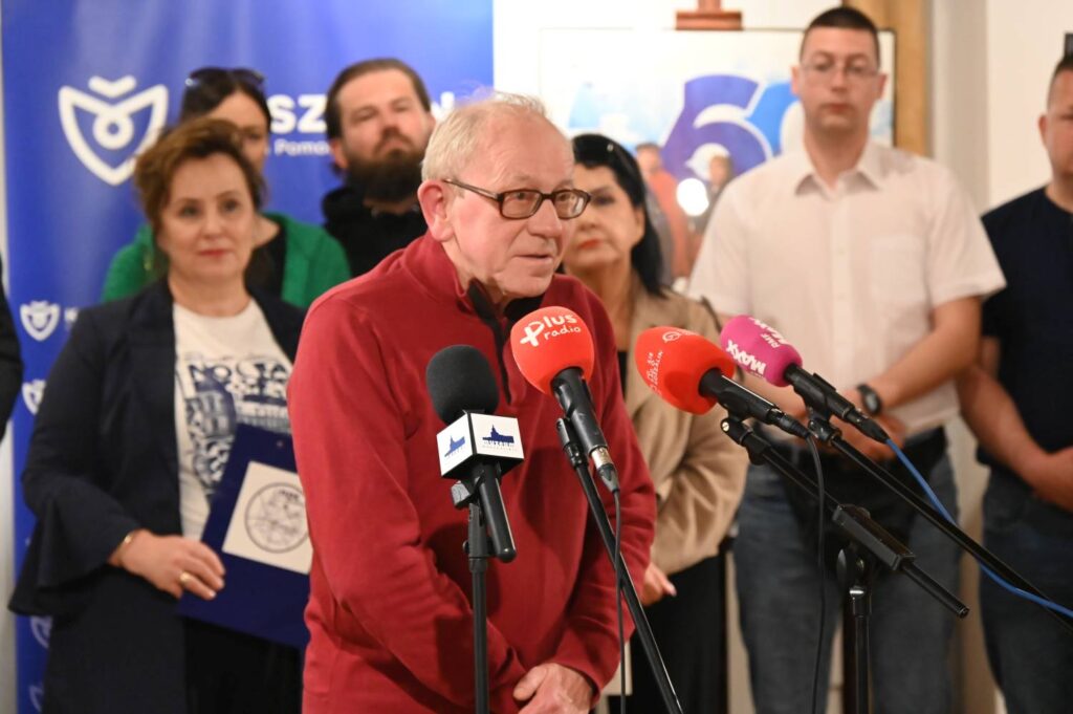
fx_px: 3723
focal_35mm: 125
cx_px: 536
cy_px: 357
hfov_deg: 16.4
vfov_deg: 10.9
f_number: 6.3
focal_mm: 125
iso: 12800
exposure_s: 1/250
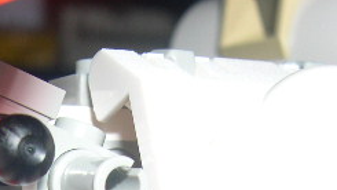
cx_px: 99
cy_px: 329
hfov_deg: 19.7
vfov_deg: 10.6
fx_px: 965
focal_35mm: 108
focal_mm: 8
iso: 100
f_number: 7.6
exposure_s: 1/60
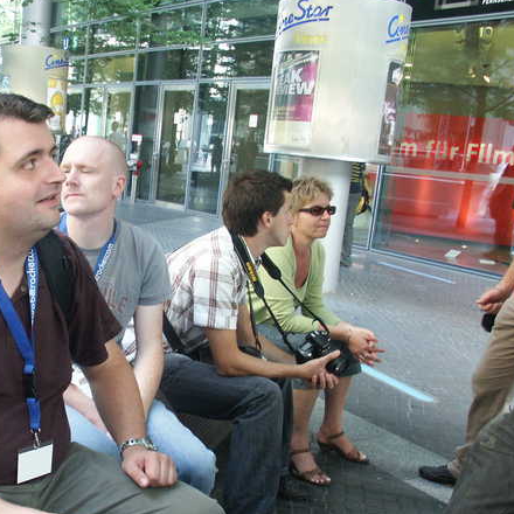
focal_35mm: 45
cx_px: 97
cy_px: 326
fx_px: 756
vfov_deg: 37.3
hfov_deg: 36.2
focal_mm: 7.21
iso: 200
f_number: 2.8
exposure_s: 1/30
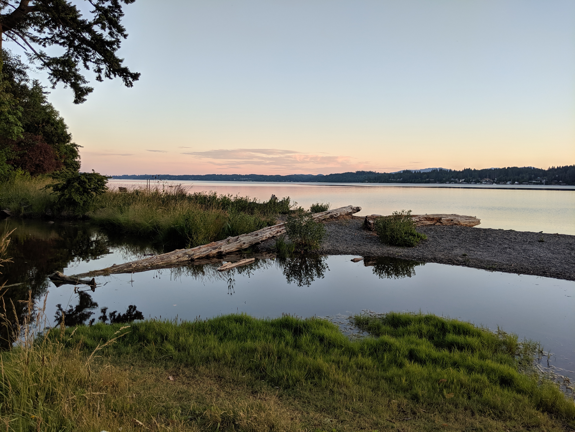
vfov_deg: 51.4
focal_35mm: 27
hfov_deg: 65.3
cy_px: 216
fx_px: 448
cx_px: 288
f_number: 1.8
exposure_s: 1/199
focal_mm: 4.44
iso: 67
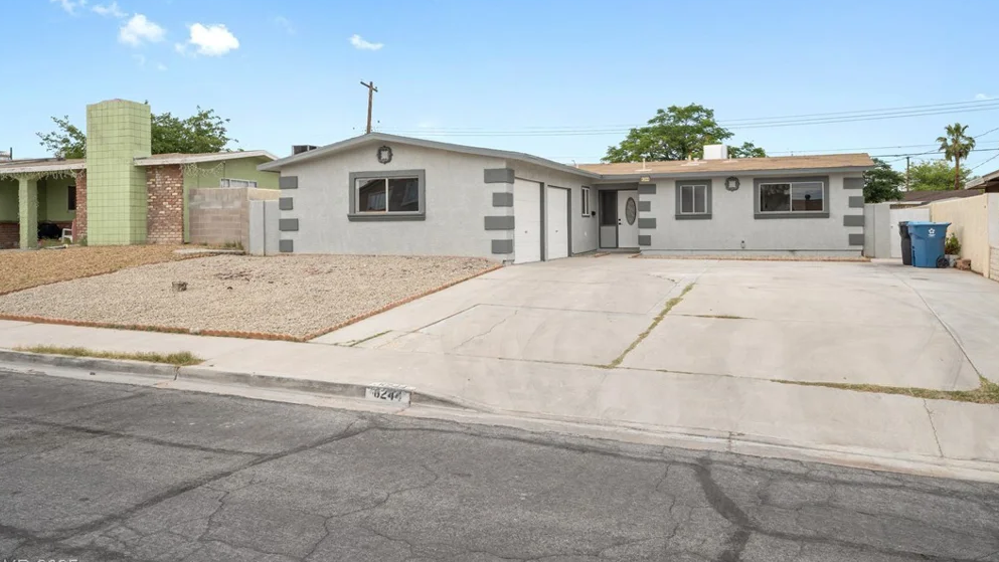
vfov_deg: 42.8
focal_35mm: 27
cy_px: 244
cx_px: 503
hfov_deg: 69.8
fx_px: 715
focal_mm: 25
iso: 100
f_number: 9
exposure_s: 1/160
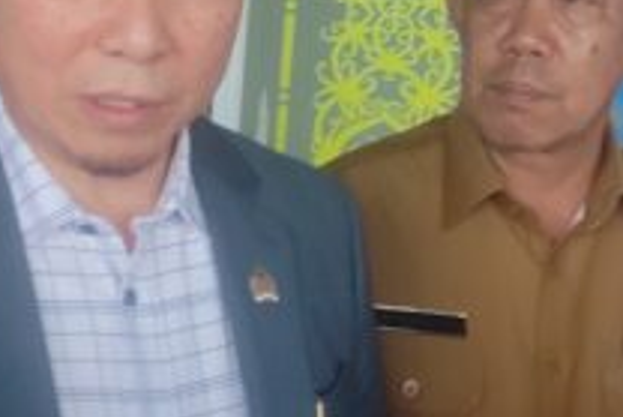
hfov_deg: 21.1
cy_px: 298
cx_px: 195
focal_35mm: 96
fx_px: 1662
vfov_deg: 14.2
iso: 183
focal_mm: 5.43
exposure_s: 1/100
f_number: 1.89
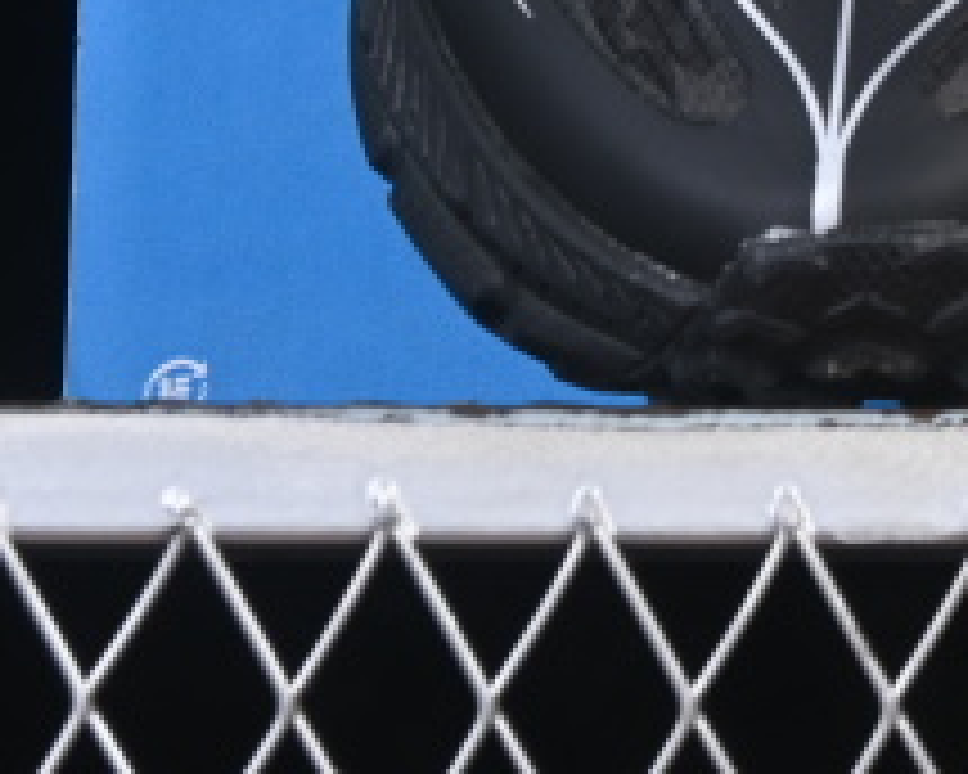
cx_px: 1333
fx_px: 7506
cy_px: -331
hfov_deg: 7.3
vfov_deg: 5.9
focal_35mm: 262
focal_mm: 50
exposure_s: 1/50
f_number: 6.3
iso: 160
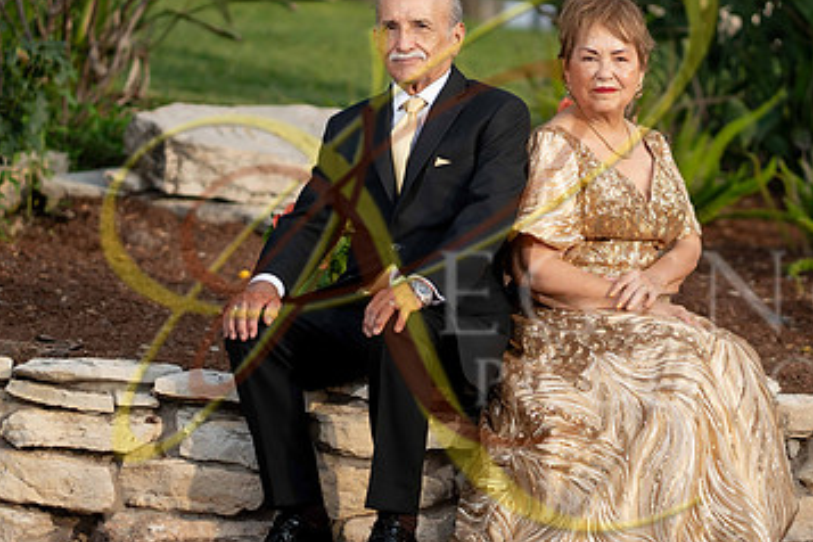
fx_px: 3116
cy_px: 245
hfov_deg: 14.8
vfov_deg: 9.9
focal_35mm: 138
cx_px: 537
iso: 200
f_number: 2.2
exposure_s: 1/2000
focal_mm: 85
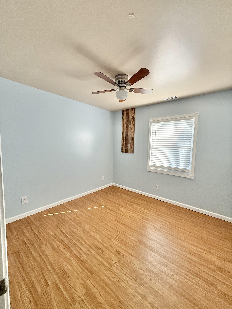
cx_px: 116
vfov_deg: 102.1
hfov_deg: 85.7
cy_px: 154
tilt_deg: -4.4
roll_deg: -1.7
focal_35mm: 14
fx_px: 125
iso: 125
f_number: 2.2
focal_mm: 2.22
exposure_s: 1/99
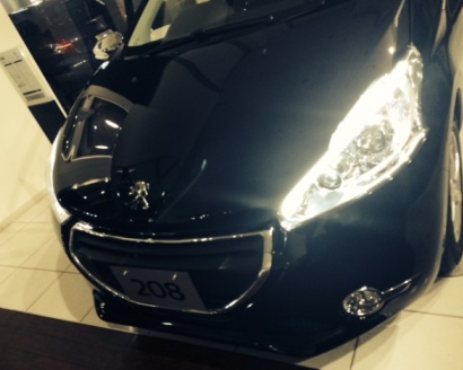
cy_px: 188
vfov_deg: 45.8
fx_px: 438
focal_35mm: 32
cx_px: 243
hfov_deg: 55.6
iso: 320
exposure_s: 1/15
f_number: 2.2
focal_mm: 4.12
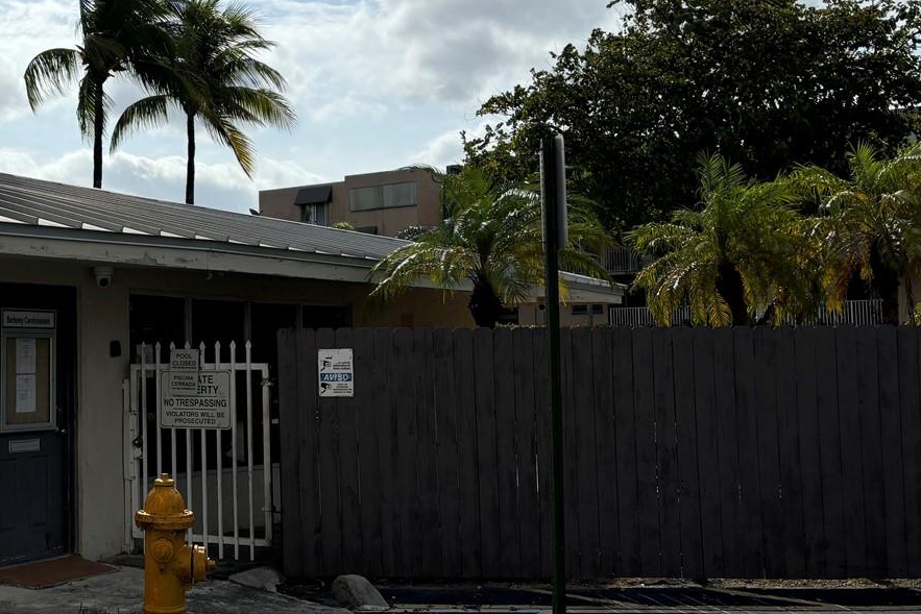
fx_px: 1254
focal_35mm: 49
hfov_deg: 37.7
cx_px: 97
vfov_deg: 27.5
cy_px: 279
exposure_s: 1/10989
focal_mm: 5.96
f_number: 1.6
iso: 50
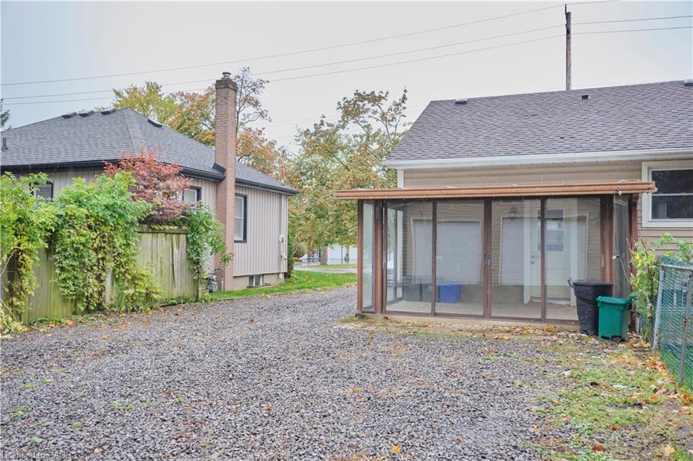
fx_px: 558
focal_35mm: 29
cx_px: 346
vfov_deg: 44.9
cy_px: 230
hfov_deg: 63.7
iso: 500
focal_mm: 19.2
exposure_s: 1/250
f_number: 4
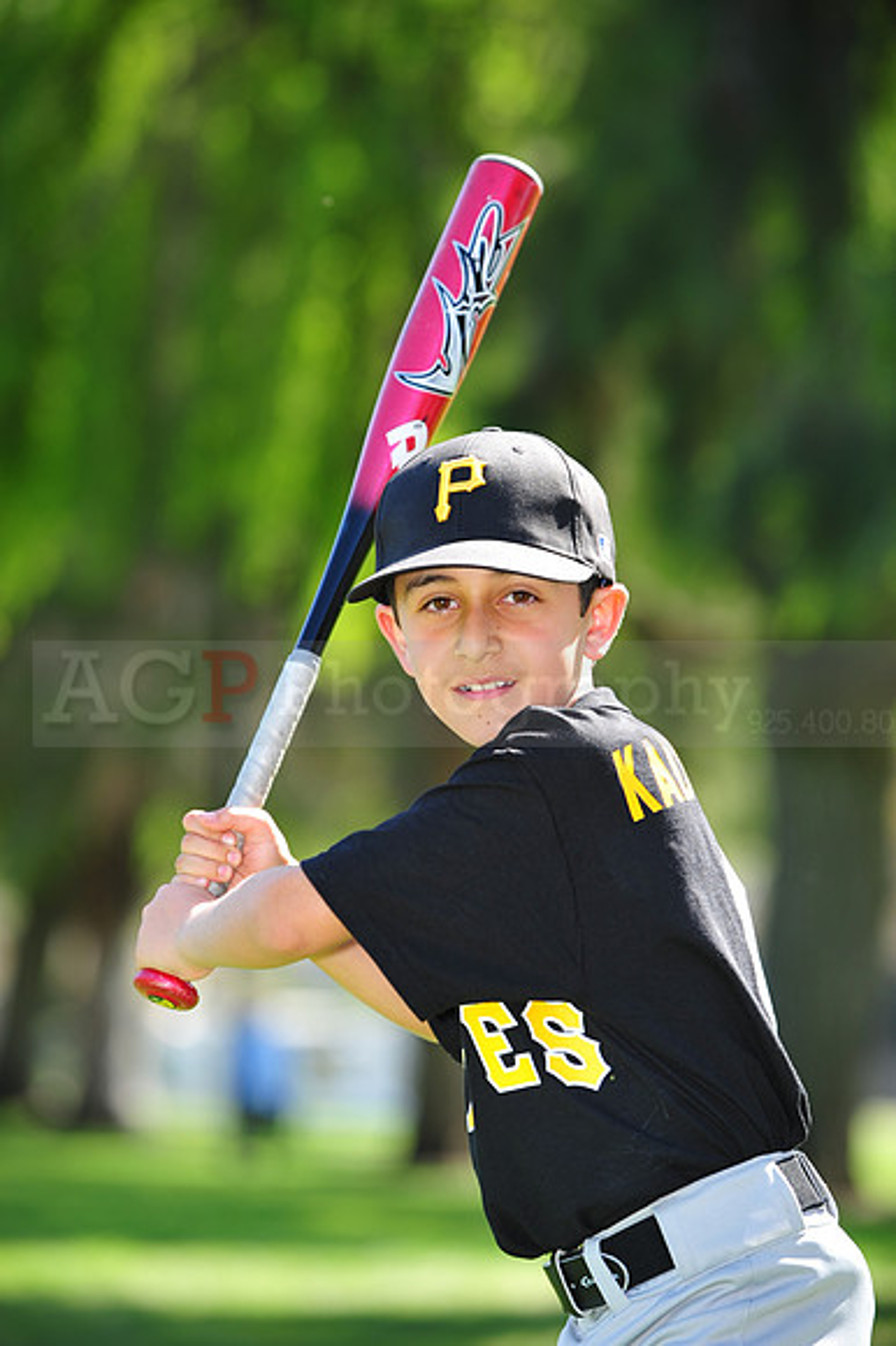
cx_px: 448
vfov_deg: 13.3
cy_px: 673
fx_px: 5793
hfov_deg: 8.8
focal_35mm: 155
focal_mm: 155
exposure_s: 1/320
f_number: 4.5
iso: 200
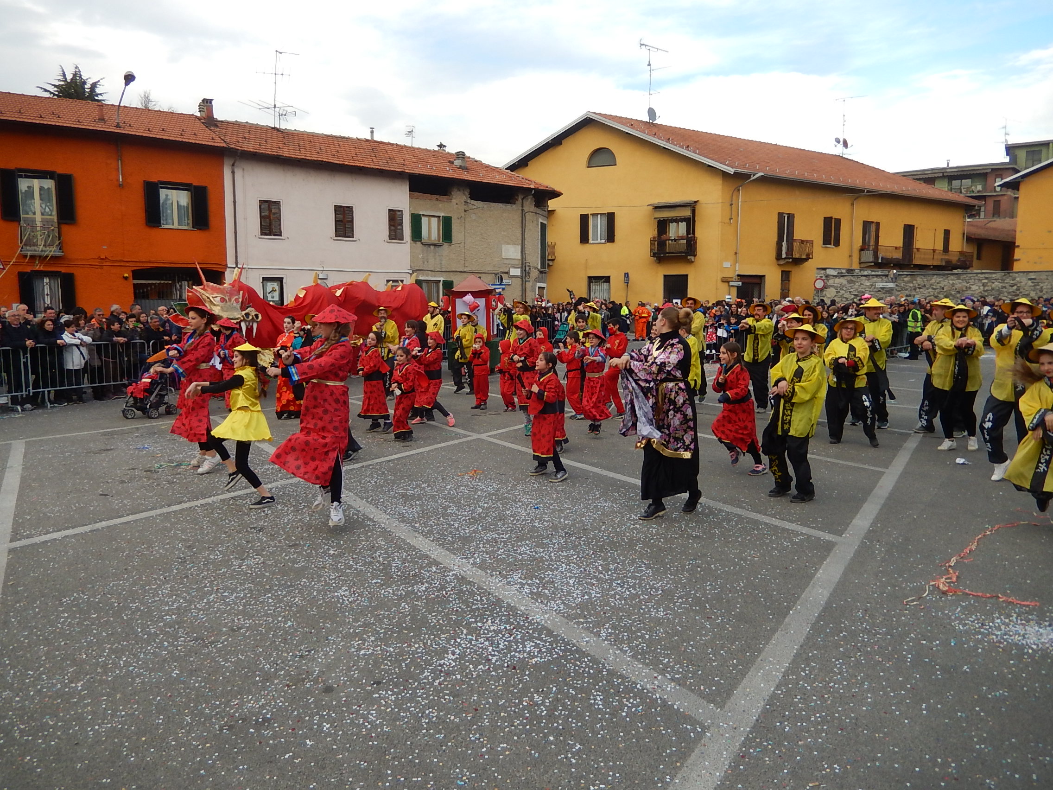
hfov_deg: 69.4
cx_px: 526
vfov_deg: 54.9
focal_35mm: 25
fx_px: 760
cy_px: 395
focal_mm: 4.5
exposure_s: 1/250
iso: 125
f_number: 3.4
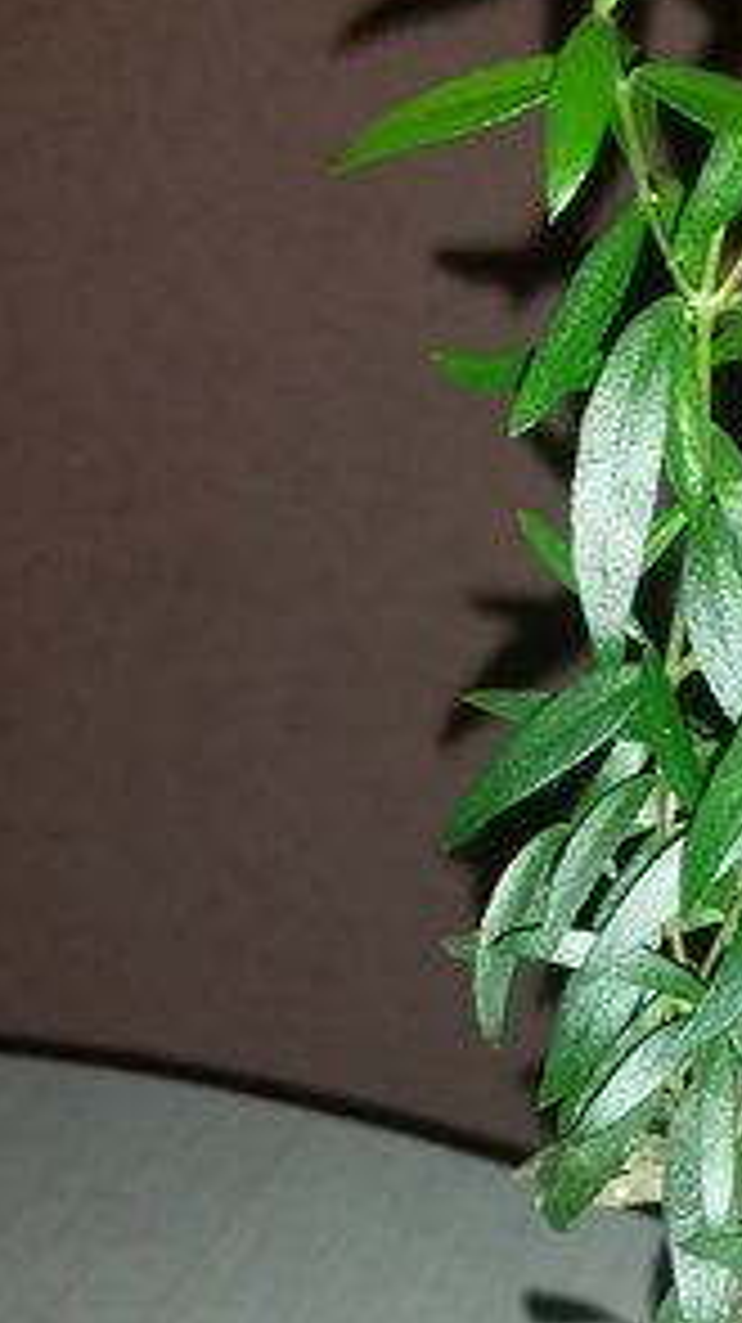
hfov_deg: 17.2
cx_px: 639
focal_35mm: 69
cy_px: 958
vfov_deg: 30.2
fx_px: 2418
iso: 50
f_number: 2.2
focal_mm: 3.3
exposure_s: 1/50
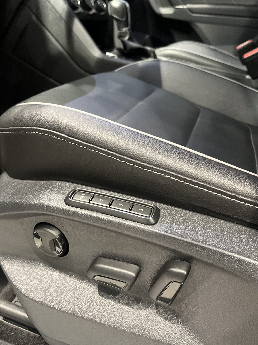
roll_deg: -0.2
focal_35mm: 26
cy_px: 172
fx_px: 258
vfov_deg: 67.3
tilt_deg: -28.7
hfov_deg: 53.1
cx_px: 129
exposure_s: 1/34
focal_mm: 5.1
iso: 500
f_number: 1.6
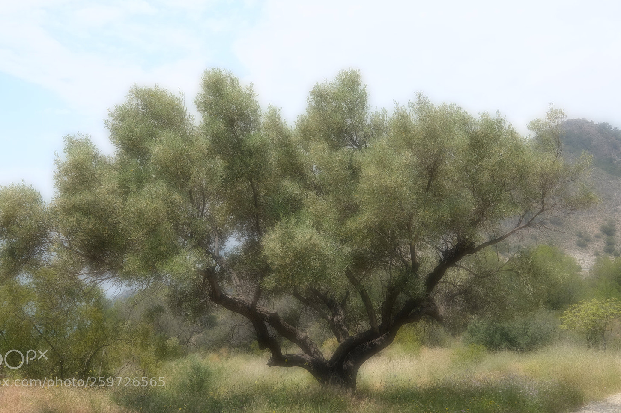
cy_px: 188
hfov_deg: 58.6
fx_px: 552
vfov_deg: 41.1
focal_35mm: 32
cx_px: 284
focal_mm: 19.1
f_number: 10
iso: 400
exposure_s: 1/450
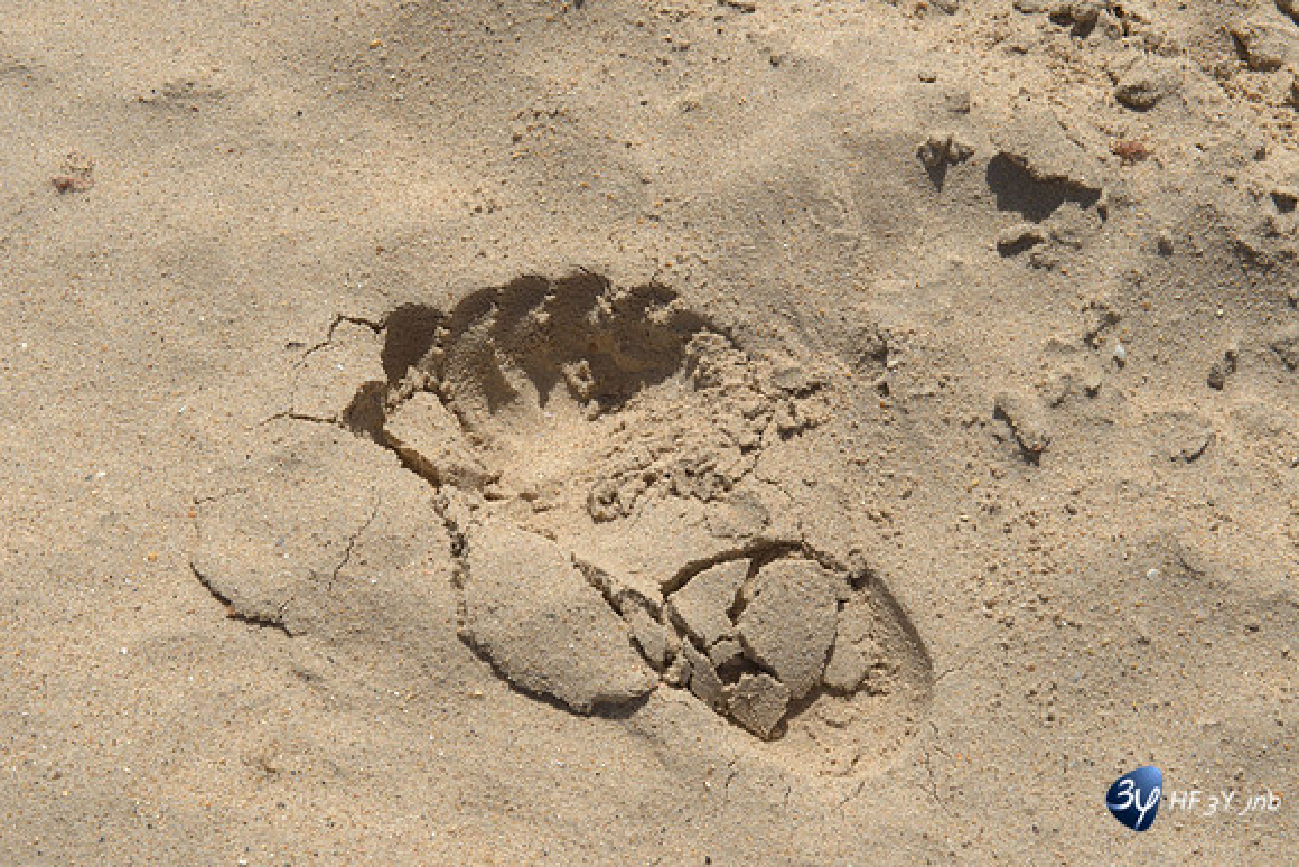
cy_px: 434
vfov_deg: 19.5
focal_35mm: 70
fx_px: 2526
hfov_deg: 28.8
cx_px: 650
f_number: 14
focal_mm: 70
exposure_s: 1/320
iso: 200
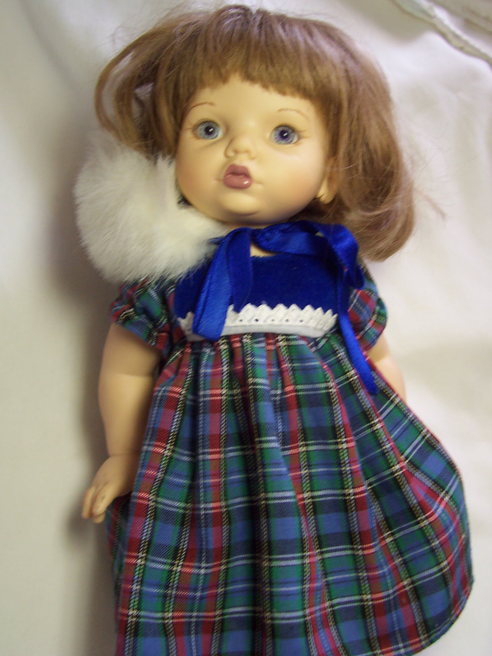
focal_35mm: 37
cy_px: 328
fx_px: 701
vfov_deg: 50.1
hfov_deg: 38.7
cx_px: 246
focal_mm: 5.6
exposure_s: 1/45
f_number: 2.8
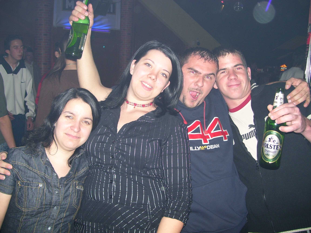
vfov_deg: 39.7
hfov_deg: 51.4
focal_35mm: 36
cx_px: 156
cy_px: 116
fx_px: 323
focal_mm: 6
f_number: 2.7
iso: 80
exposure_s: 1/60
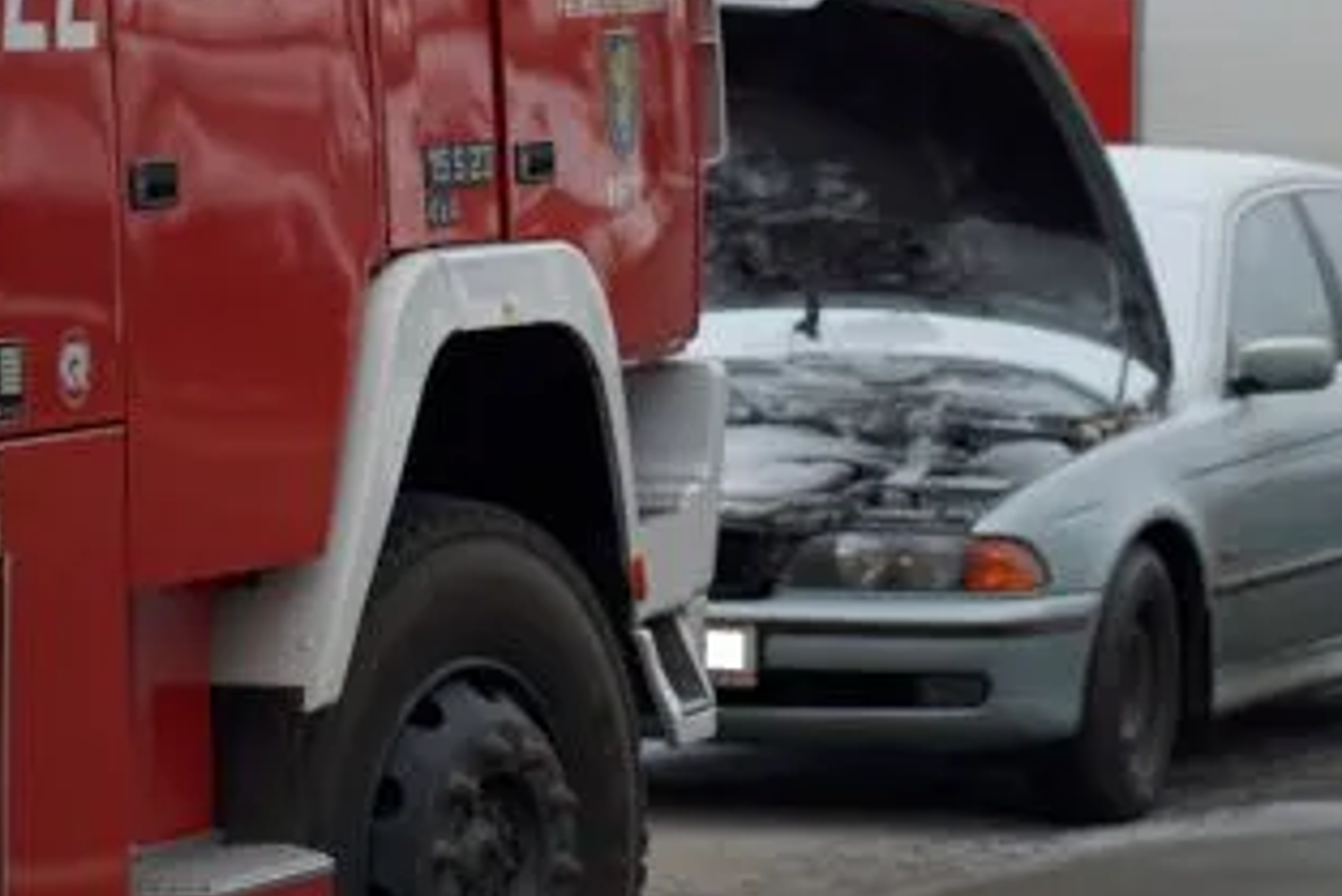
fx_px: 8130
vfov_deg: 6.3
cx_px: 986
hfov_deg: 9.4
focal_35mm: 218
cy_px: 156
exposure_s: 1/200
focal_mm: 70
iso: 100
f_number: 4.5
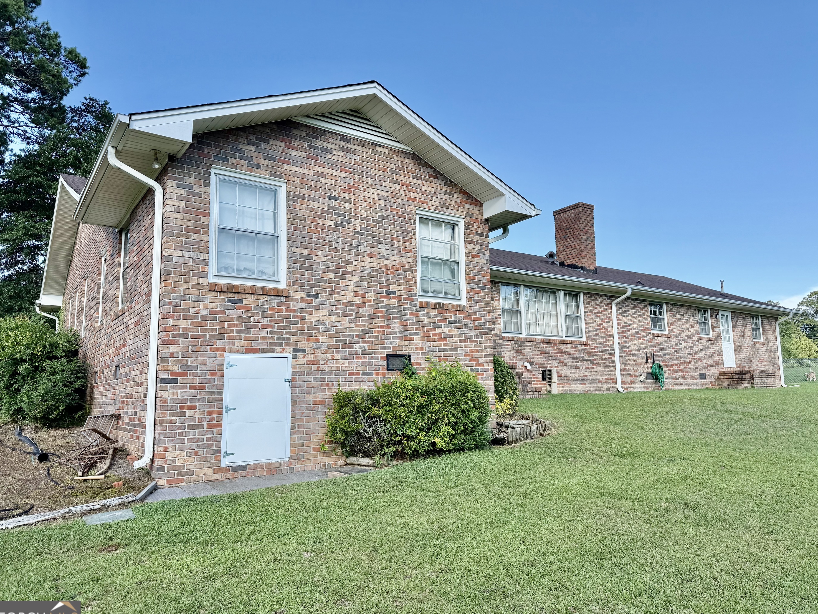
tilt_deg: +7.8
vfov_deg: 54.9
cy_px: 313
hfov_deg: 69.4
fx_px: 591
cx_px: 411
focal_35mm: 25
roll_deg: +1.2
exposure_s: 1/1949
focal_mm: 6.76
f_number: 1.78
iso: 80
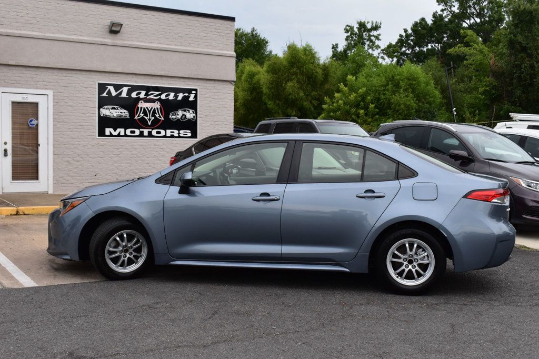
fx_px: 651
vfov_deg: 30.8
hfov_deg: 45.0
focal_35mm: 44
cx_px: 270
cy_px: 180
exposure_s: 1/250
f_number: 10
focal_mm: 29
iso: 400
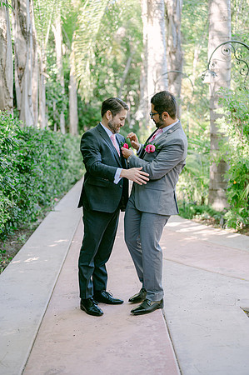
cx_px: 124
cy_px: 188
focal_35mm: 50
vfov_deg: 39.6
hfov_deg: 26.9
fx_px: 520
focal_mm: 50
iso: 140
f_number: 2
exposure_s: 1/125
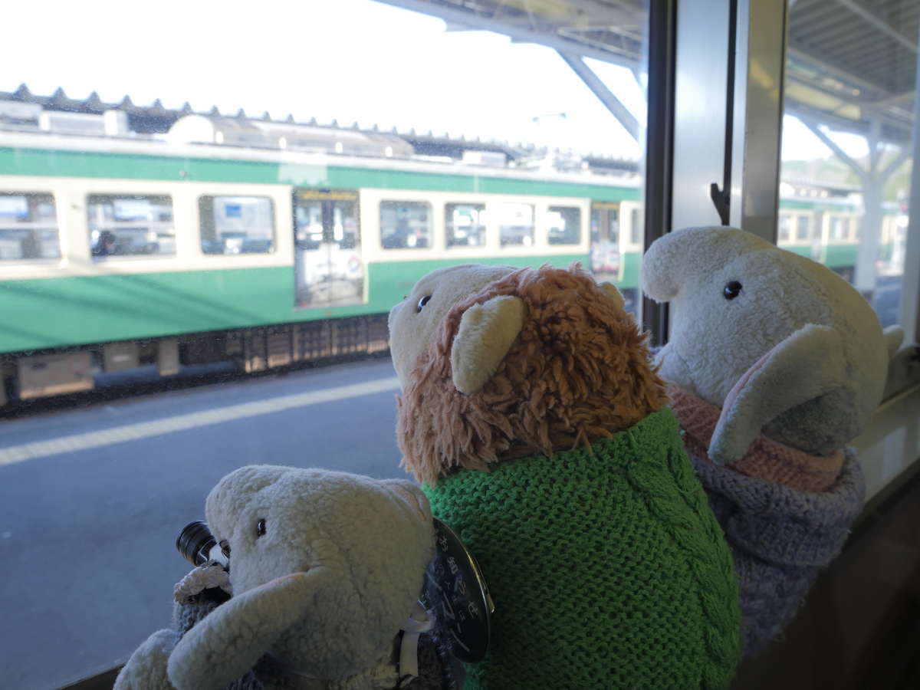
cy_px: 345
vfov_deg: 56.8
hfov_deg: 71.6
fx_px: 638
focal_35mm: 24
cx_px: 460
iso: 250
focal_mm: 12
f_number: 5.6
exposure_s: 1/50
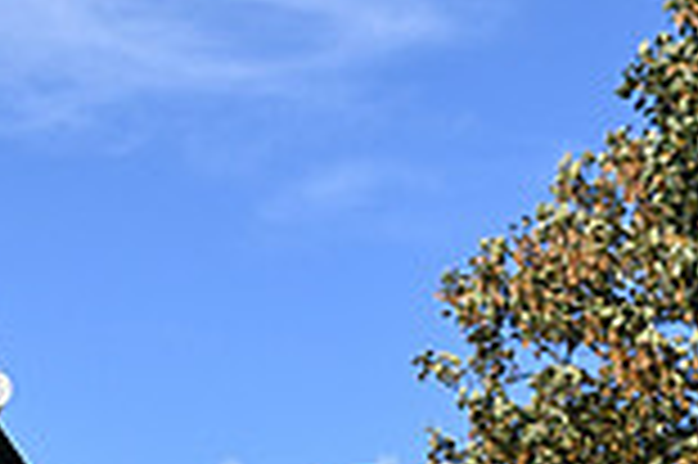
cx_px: 275
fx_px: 3622
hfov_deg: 11.0
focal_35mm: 187
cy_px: 831
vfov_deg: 7.1
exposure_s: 1/2500
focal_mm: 50
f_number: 5.6
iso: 400
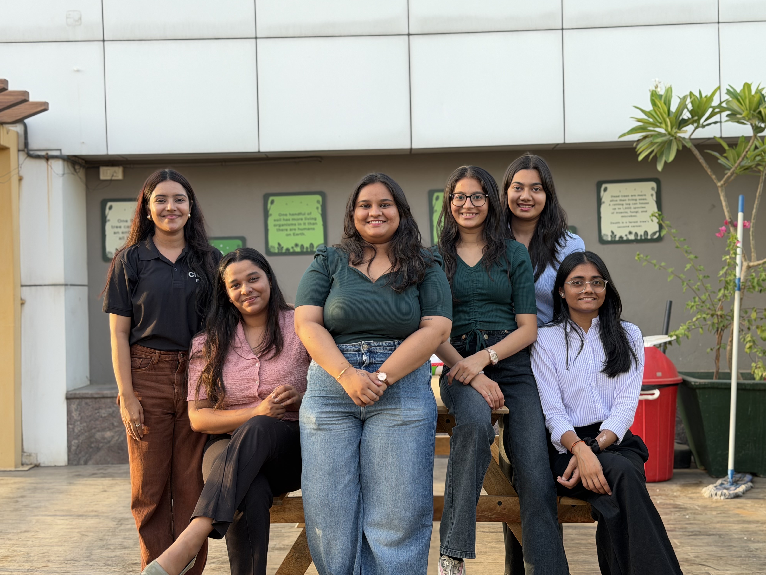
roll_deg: +1.8
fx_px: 1084
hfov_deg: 38.9
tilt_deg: +0.8
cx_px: 389
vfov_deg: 29.7
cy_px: 282
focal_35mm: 49
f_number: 1.78
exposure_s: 1/207
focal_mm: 6.76
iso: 64
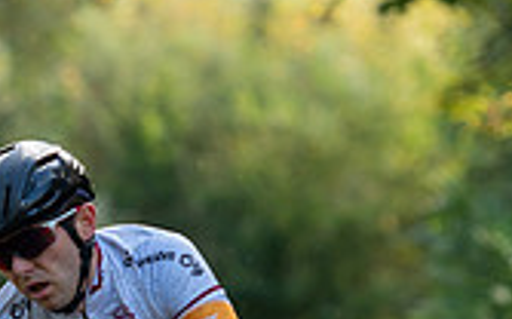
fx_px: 6719
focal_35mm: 482
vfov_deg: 2.7
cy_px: 401
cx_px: 73
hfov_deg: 4.4
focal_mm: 125
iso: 200
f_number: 3.2
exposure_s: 1/400
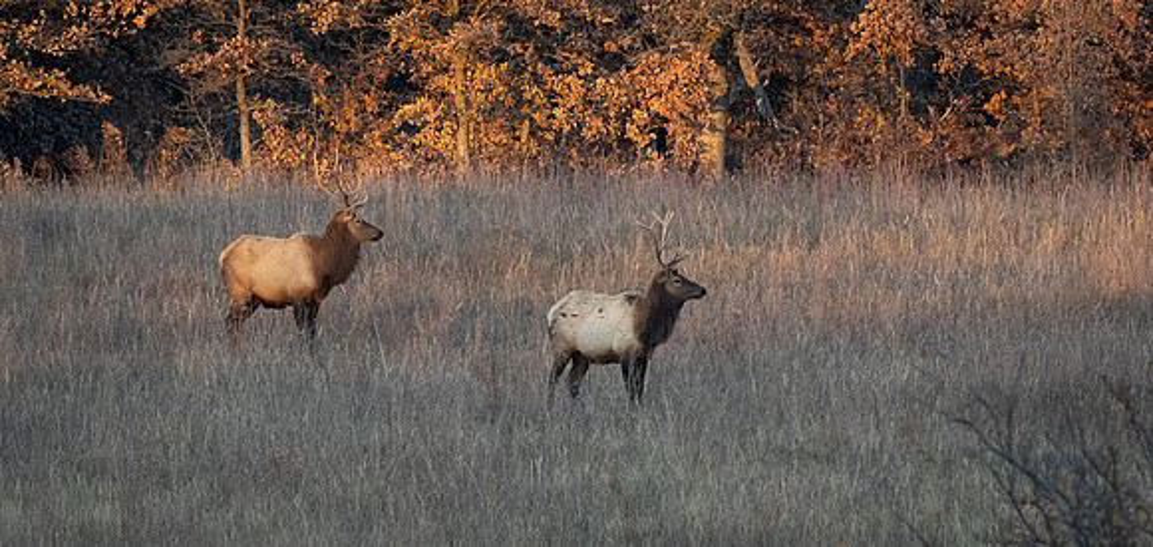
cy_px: 259
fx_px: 34335
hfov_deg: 1.9
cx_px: 441
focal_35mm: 1164
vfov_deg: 0.9
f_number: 4
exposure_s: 1/1000
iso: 1250
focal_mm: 300
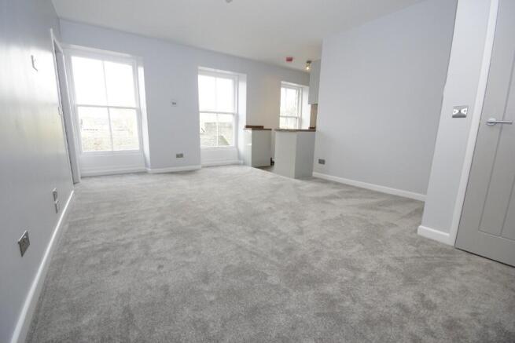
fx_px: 215
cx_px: 258
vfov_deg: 77.4
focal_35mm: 15
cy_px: 172
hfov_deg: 100.4
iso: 800
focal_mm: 10
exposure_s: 1/40
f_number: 9
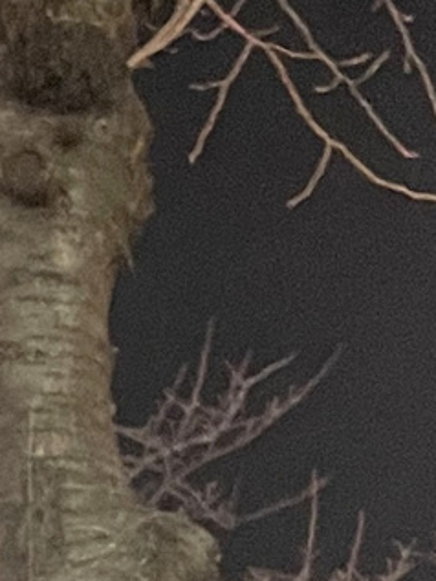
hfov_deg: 8.1
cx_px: -669
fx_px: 2819
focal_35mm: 168
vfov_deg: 11.5
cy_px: 748
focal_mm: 4.2
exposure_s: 1/60
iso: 320
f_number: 1.6
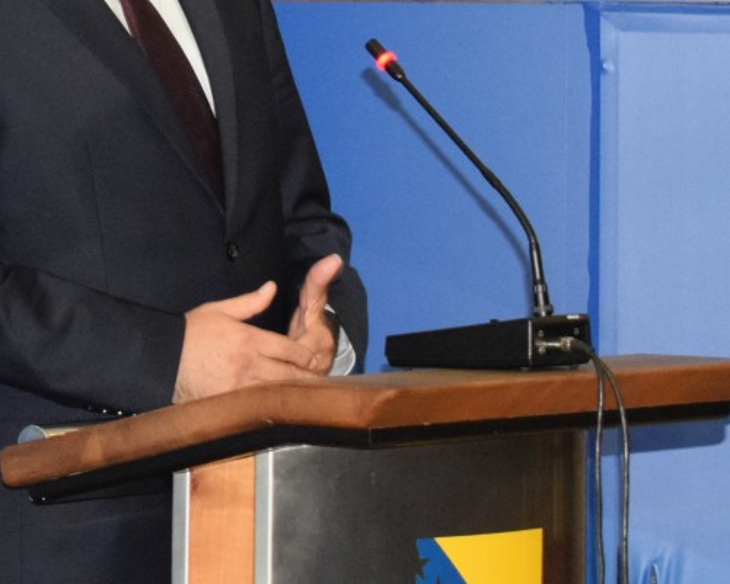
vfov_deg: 5.2
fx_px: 6414
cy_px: -92
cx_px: -472
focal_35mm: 297
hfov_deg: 6.4
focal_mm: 55
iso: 3200
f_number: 5.6
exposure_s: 1/60
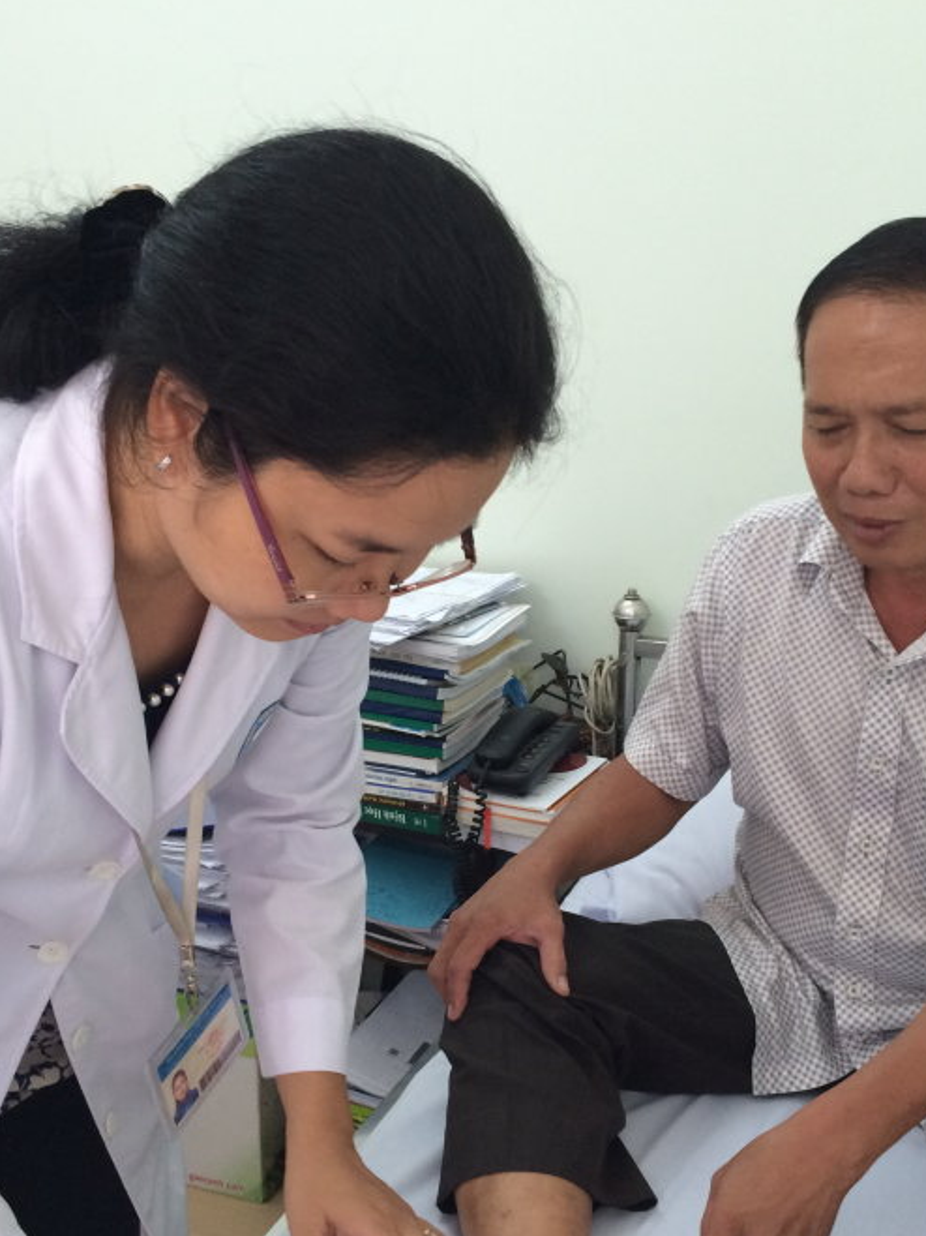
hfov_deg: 36.8
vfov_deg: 47.6
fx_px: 1391
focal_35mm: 39
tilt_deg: -21.1
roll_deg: -0.1
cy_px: 735
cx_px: 496
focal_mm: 4.15
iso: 160
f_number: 2.2
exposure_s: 1/33
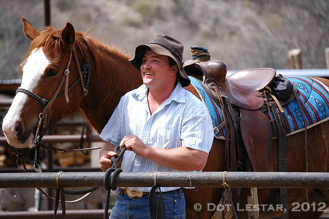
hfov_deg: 8.9
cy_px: 110
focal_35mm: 232
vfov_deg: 5.9
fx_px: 2122
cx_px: 164
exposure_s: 1/500
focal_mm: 155
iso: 200
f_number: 5.3
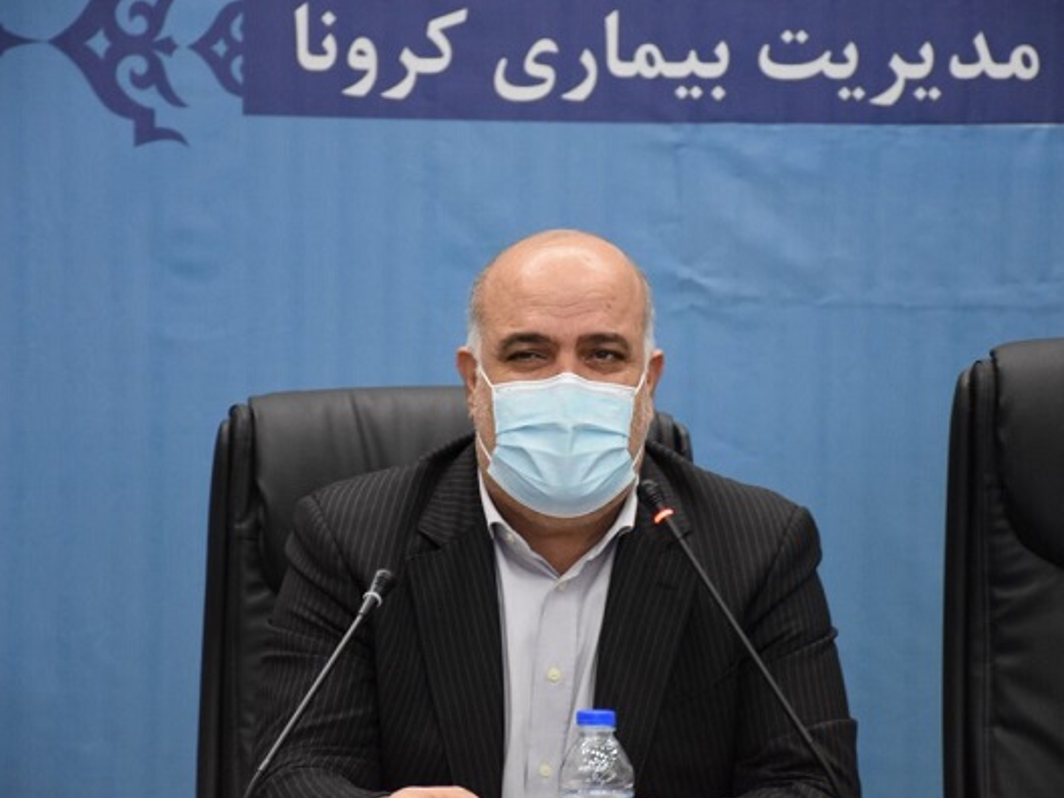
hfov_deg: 12.0
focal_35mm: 164
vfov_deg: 9.1
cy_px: 399
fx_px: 5041
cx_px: 556
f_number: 5.6
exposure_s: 1/60
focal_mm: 100
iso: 2800
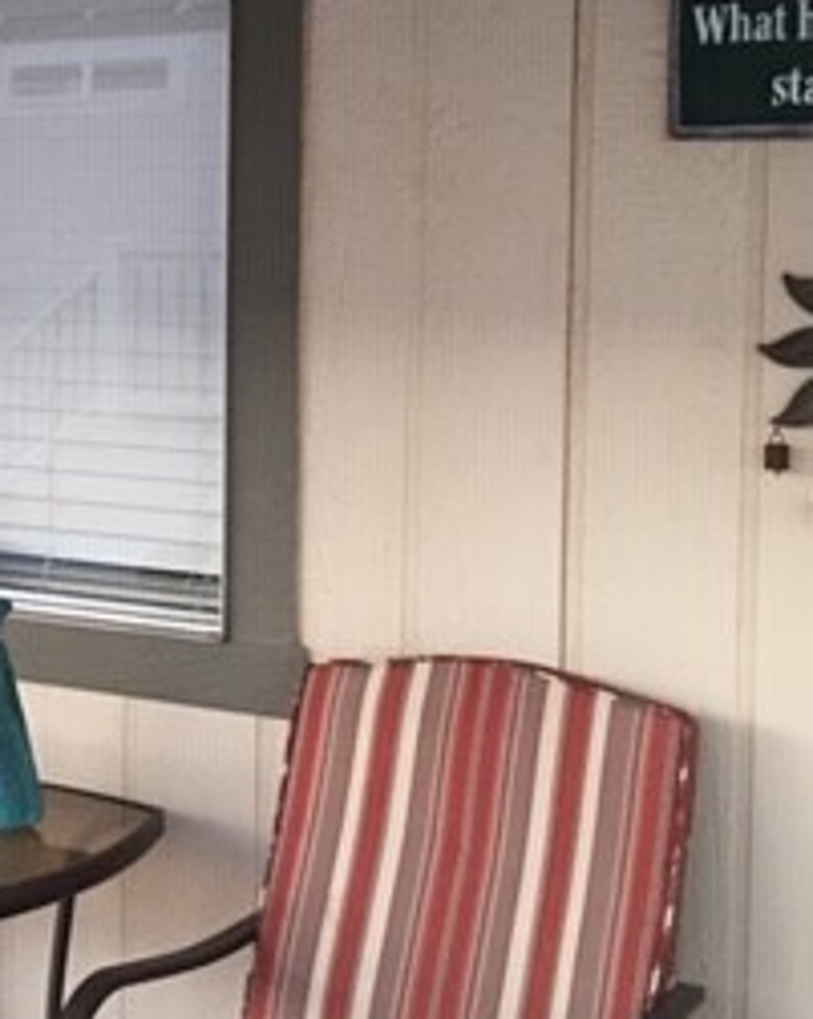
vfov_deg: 26.3
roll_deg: -1.1
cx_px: -24
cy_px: 344
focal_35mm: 72
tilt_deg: -2.1
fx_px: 2169
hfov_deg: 20.5
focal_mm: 4.15
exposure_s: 1/15
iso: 80
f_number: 2.2
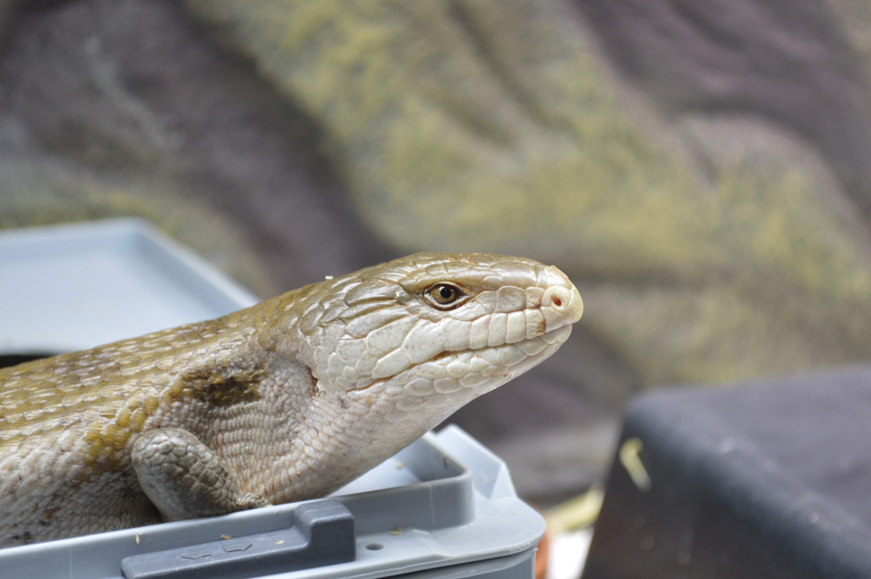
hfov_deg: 24.6
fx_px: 1994
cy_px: 290
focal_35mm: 82
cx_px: 436
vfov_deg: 16.5
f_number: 5.6
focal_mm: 55
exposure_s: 1/100
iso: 400
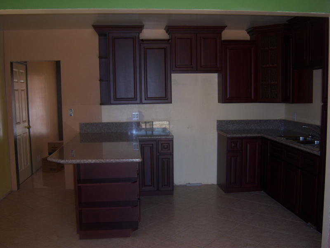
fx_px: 343
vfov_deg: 39.7
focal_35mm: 36
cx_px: 165
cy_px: 124
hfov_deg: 51.4
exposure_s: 1/60
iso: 100
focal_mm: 7.5
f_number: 2.8
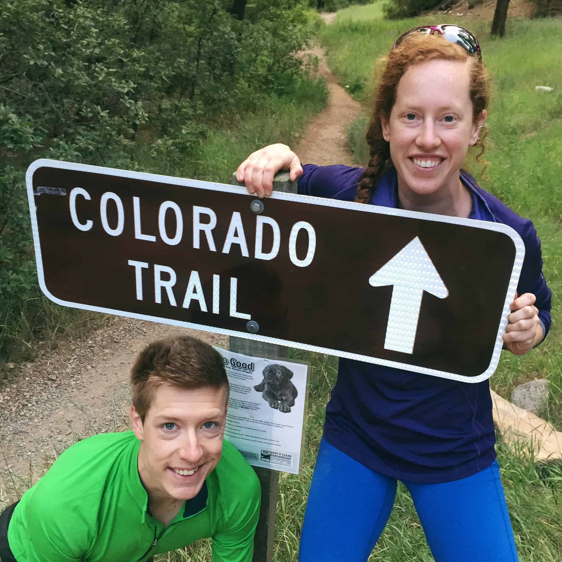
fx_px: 643
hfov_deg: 47.2
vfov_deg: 47.2
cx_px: 285
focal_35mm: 35
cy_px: 301
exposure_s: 1/30
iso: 80
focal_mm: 4.15
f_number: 2.2
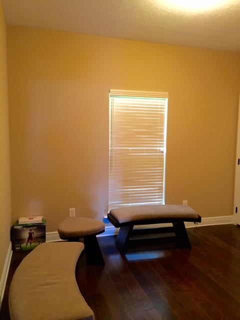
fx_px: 268
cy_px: 160
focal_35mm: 29
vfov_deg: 61.7
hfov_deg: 48.2
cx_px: 120
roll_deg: -0.7
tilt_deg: -5.6
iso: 80
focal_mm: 4.15
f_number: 2.2
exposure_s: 1/4
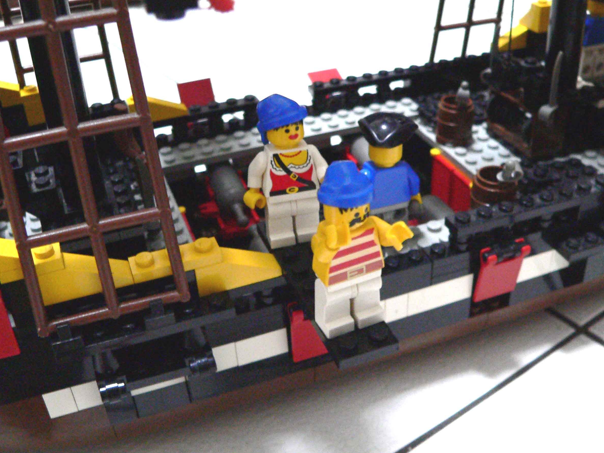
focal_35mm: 39
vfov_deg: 36.8
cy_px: 231
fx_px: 680
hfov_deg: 47.9
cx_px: 314
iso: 200
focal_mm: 6
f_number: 2.8
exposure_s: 1/4
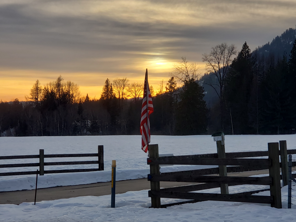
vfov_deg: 28.0
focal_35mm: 52
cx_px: 148
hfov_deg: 36.8
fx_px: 445
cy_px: 111
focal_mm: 6
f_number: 2.4
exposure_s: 1/333
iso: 32
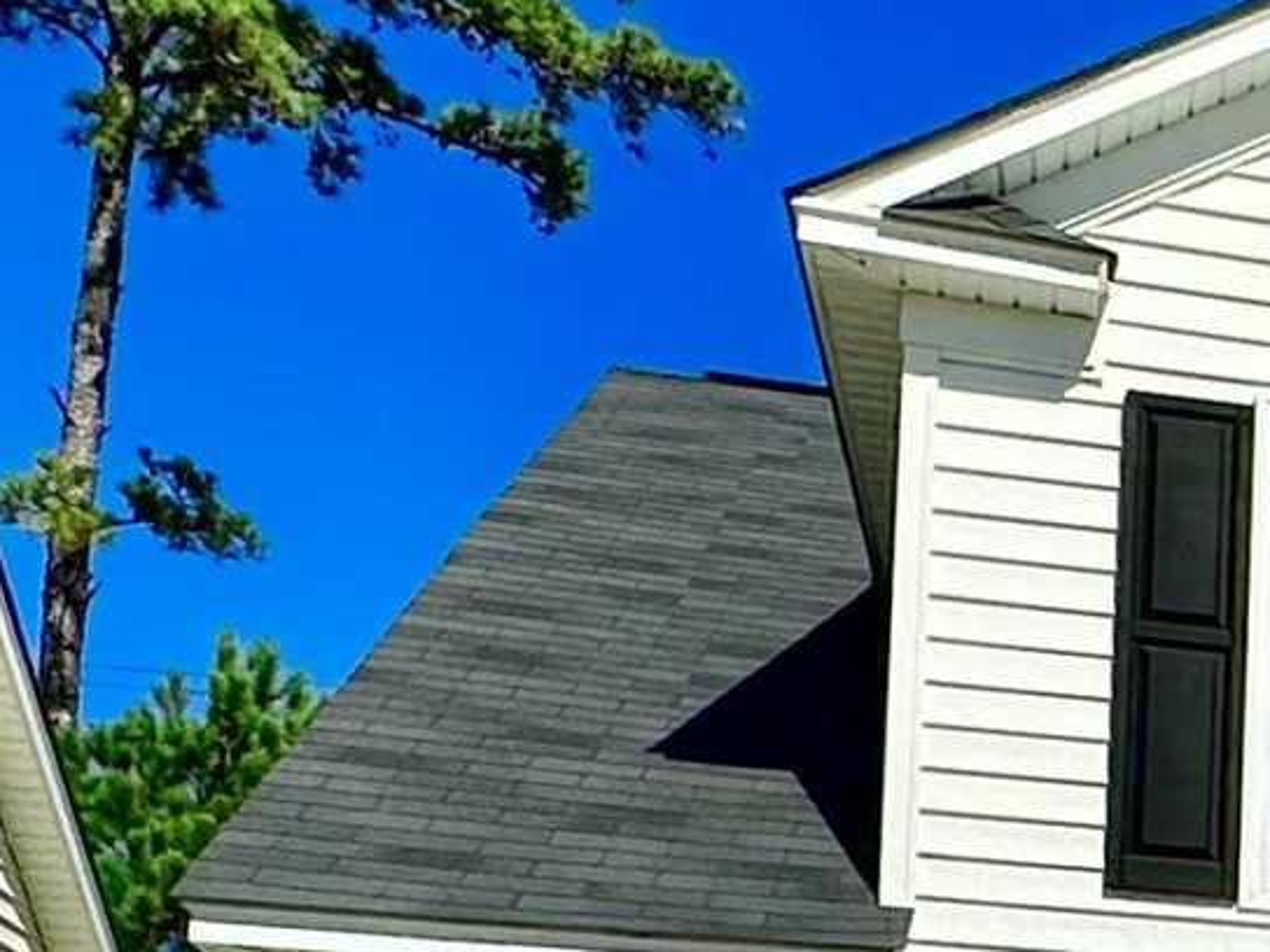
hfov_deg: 20.0
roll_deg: -1.1
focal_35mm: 79
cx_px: 2092
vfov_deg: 17.1
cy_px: 1380
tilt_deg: +4.3
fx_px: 2898
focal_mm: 2.22
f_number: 2.2
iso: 50
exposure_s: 1/6897
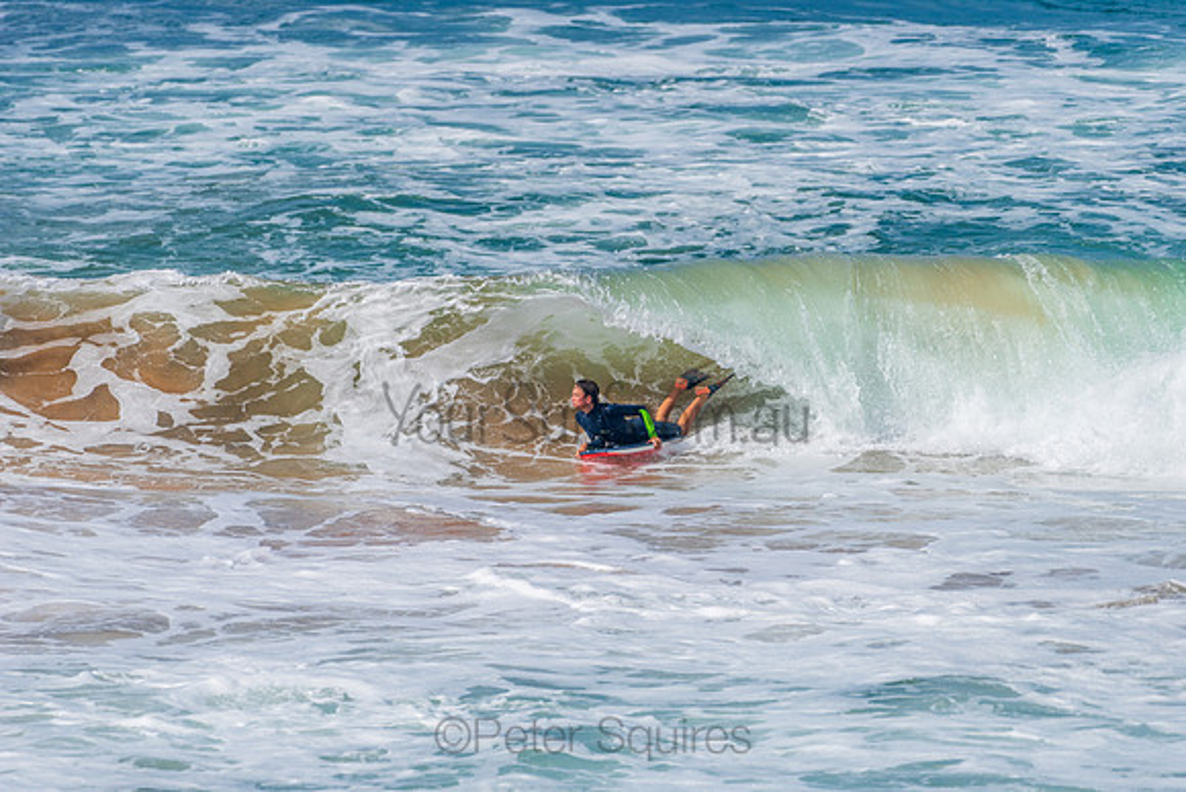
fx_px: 16475
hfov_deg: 4.1
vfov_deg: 2.8
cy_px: 396
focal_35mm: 500
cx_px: 593
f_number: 5.6
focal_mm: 500
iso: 140
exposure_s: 1/2000
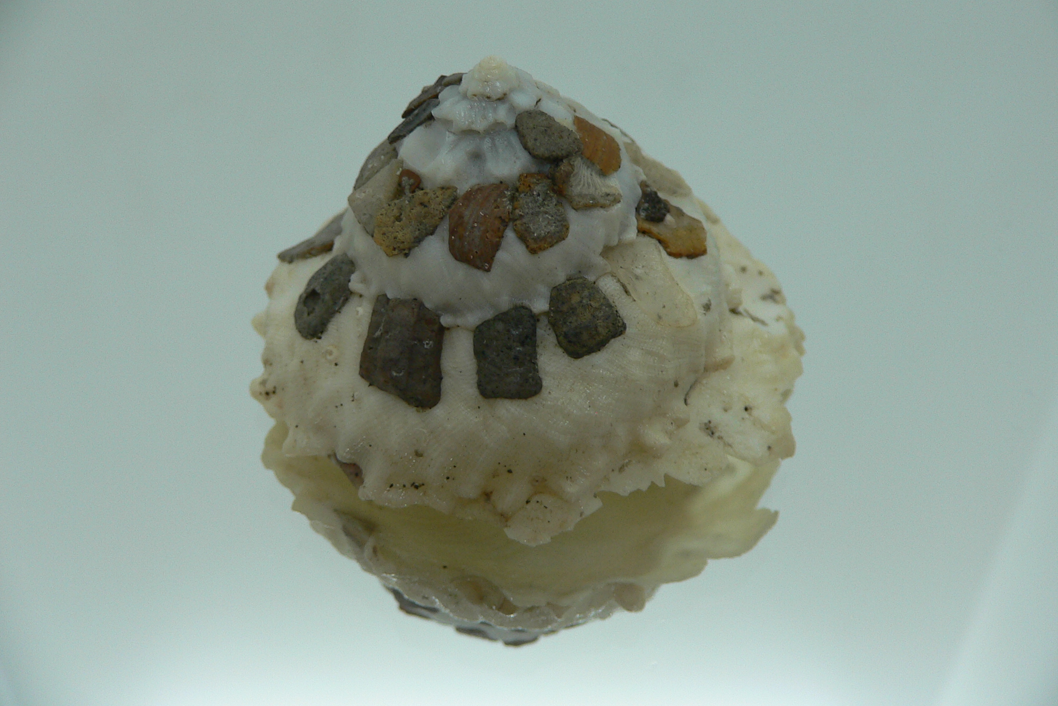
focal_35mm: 37
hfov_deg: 51.9
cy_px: 333
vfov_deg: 35.9
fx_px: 1087
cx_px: 536
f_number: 2.8
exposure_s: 1/60
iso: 80
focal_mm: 4.6
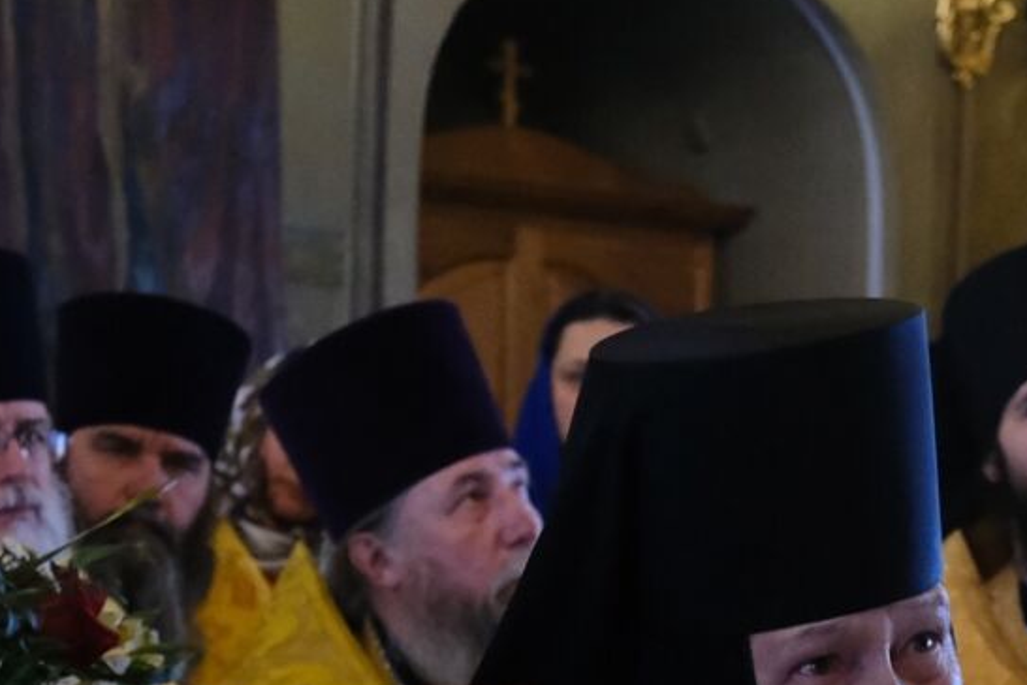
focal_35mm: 116
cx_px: 799
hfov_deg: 17.5
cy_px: 770
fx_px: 3309
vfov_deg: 11.6
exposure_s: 1/250
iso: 6400
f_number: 2.8
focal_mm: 22
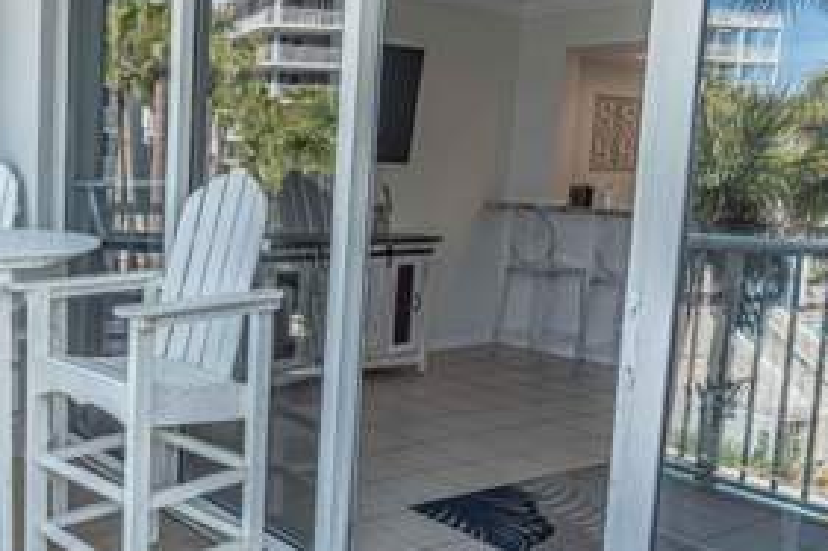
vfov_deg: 32.6
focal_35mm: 41
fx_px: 942
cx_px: 141
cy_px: 268
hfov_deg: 44.6
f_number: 7.1
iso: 400
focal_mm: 24
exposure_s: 1/200
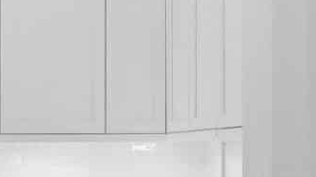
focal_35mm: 188
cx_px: -476
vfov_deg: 6.4
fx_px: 1575
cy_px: 288
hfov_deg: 9.9
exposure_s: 1/10
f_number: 8
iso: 400
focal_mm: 29
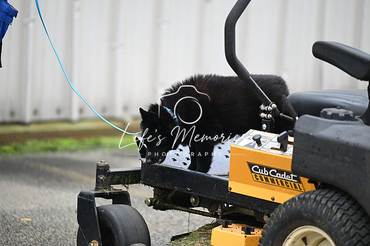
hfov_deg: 10.3
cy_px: 123
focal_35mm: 200
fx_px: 2054
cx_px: 185
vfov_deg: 6.9
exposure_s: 1/1000
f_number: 2.8
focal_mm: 200
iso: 640
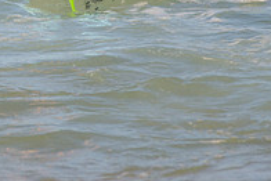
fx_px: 13650
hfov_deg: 1.1
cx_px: -198
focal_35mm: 1812
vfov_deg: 0.8
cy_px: -132
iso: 220
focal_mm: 500
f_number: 5.6
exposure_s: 1/2000
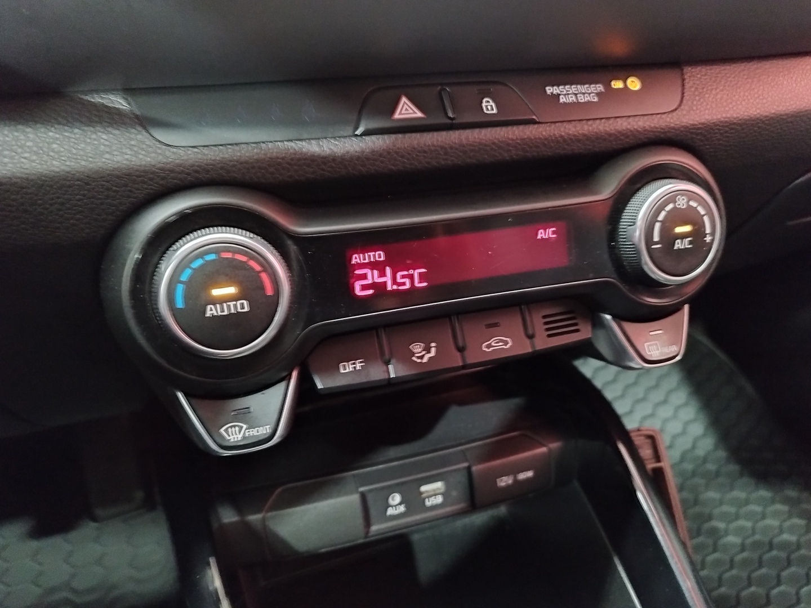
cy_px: 304
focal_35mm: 25
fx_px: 586
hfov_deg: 69.4
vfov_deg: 54.9
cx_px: 406
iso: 7400
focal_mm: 5.95
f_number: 1.89
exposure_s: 1/14.3
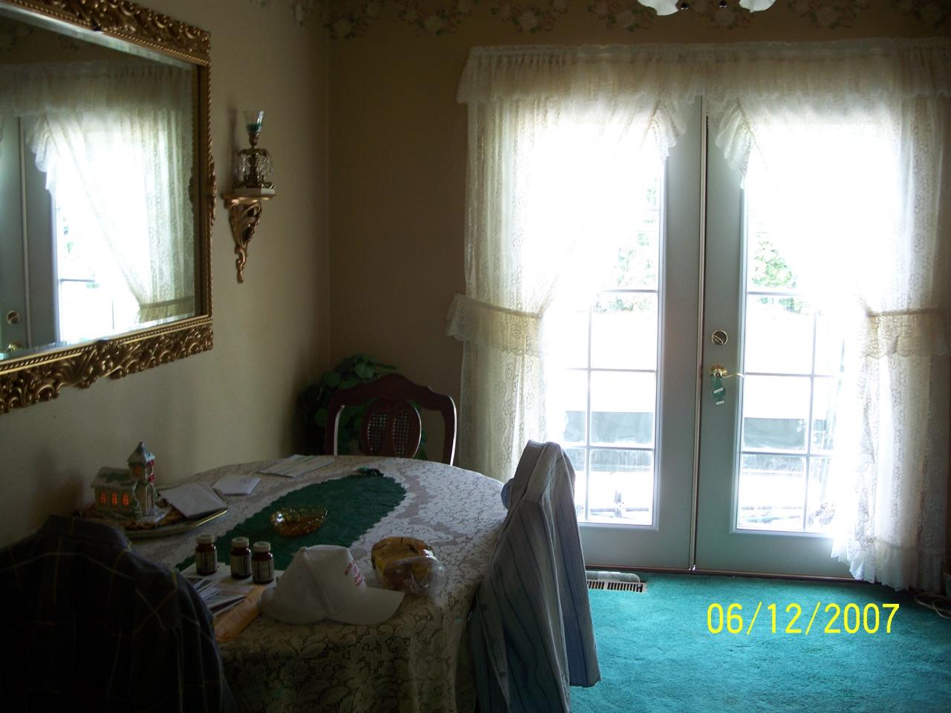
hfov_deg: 50.1
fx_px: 1016
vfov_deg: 38.7
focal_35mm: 37
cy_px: 356
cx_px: 476
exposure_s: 1/30
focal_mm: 7.8
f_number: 2.8
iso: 125
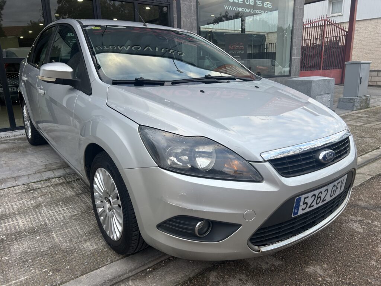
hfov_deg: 67.3
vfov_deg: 53.1
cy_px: 143
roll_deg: +2.2
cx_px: 190
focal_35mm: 26
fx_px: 286
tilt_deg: -15.0
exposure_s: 1/134
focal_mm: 5.7
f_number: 1.5
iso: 32
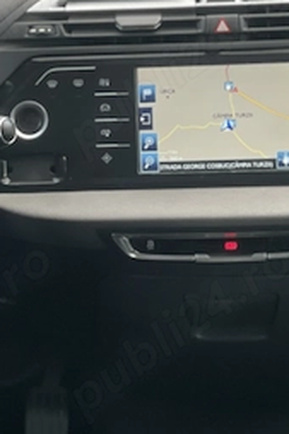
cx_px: 60
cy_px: 87
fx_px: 1543
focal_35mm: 128
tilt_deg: -22.1
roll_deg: +2.1
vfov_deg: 15.9
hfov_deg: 10.7
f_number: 2
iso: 80
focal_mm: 6
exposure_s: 1/122
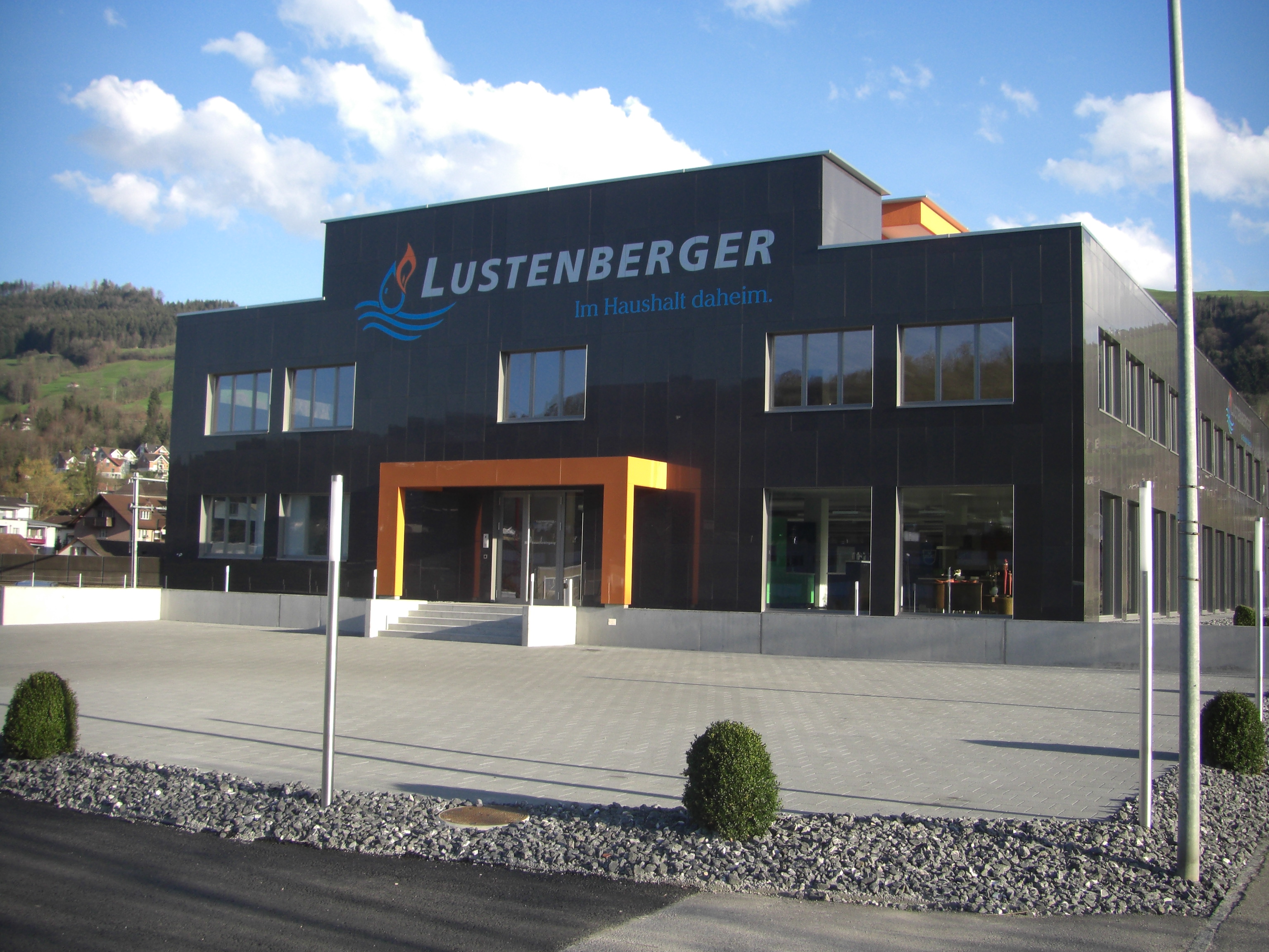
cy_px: 476
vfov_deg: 37.7
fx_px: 1393
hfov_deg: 49.0
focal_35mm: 38
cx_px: 634
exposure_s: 1/250
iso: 64
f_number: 3.4
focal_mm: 6.3
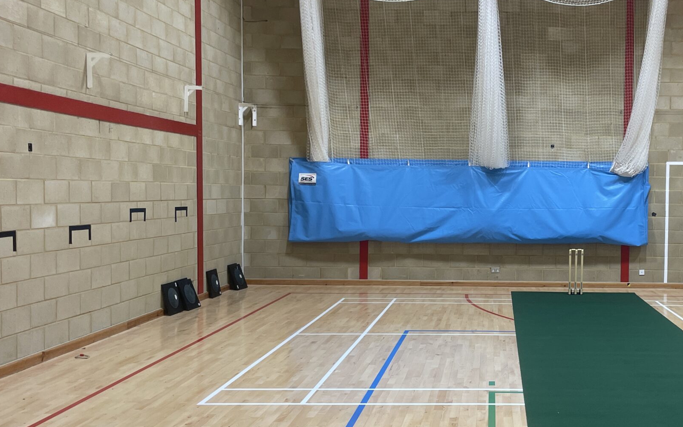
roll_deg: -1.2
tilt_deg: -1.3
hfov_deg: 43.9
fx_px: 819
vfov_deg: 29.2
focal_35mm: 44
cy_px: 234
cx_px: 507
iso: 100
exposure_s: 1/121
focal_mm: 4.2
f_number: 1.6
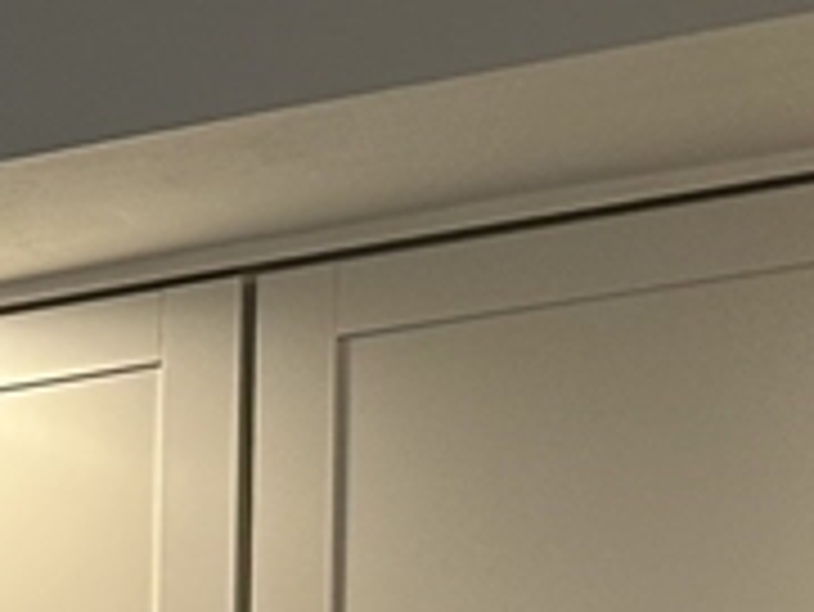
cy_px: 1584
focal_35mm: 136
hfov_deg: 11.3
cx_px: -1309
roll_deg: +1.1
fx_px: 3200
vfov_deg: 9.4
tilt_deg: -3.9
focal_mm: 6.86
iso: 160
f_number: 1.78
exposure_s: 1/120
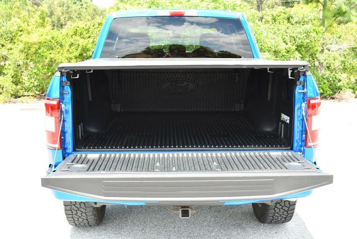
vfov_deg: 30.6
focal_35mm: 44
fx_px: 437
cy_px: 120
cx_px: 178
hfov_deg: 44.5
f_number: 5.6
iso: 400
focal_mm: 22
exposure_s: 1/250
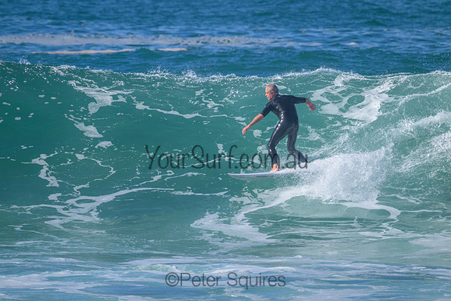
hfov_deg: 2.6
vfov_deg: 1.7
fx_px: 10024
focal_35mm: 800
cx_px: 226
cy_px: 150
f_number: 11
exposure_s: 1/2000
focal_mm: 800
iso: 1250
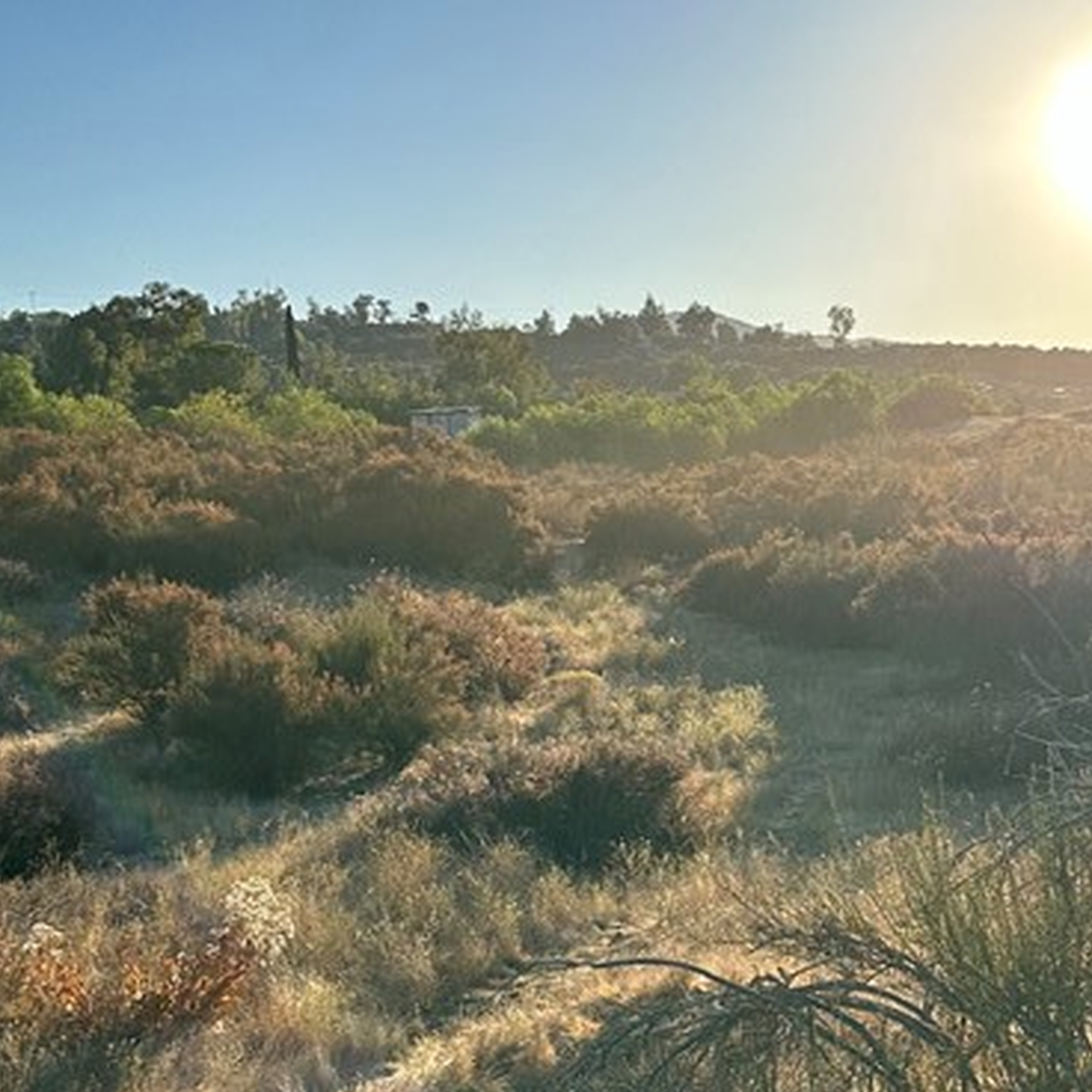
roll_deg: +5.7
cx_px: 733
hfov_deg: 28.9
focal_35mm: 59
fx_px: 2106
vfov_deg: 28.7
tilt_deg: -6.8
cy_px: 807
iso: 80
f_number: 1.78
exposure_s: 1/4348
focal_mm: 6.86
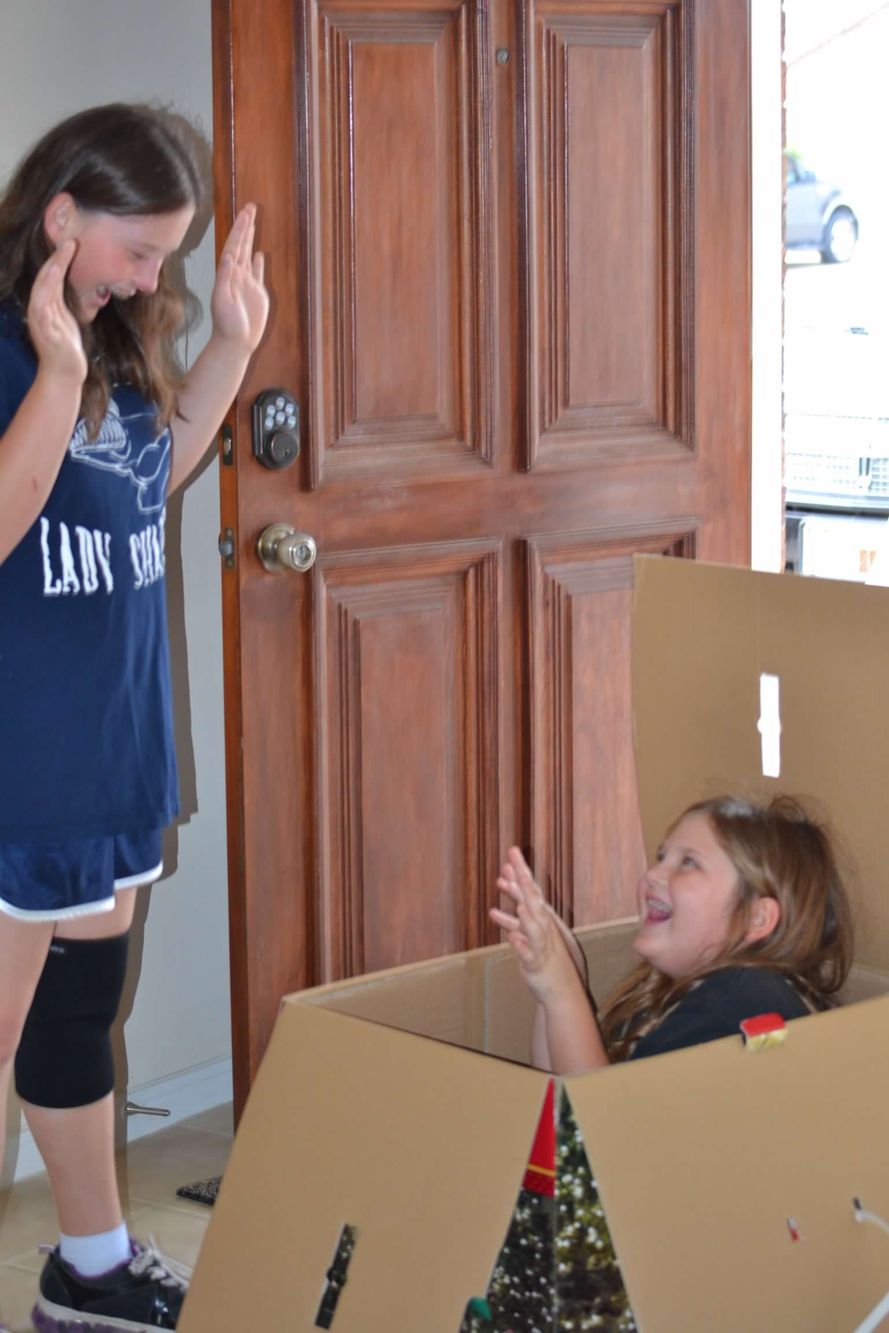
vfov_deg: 24.6
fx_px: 3056
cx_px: 444
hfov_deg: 16.6
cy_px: 666
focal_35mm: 82
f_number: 4
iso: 500
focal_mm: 55
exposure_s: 1/60
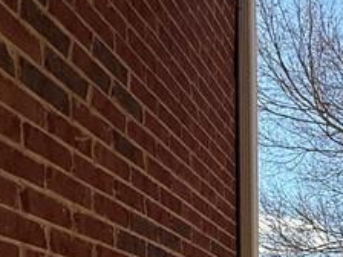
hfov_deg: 24.2
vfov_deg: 20.1
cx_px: 504
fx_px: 634
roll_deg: +0.7
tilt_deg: +0.3
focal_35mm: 64
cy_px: 372
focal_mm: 2.22
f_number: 2.2
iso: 50
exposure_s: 1/1339
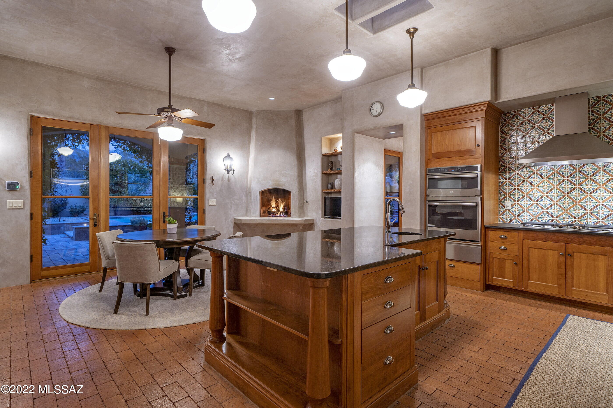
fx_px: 289
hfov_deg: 93.3
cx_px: 306
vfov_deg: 70.4
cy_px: 204
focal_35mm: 17
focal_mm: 17
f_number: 7.1
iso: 100
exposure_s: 1
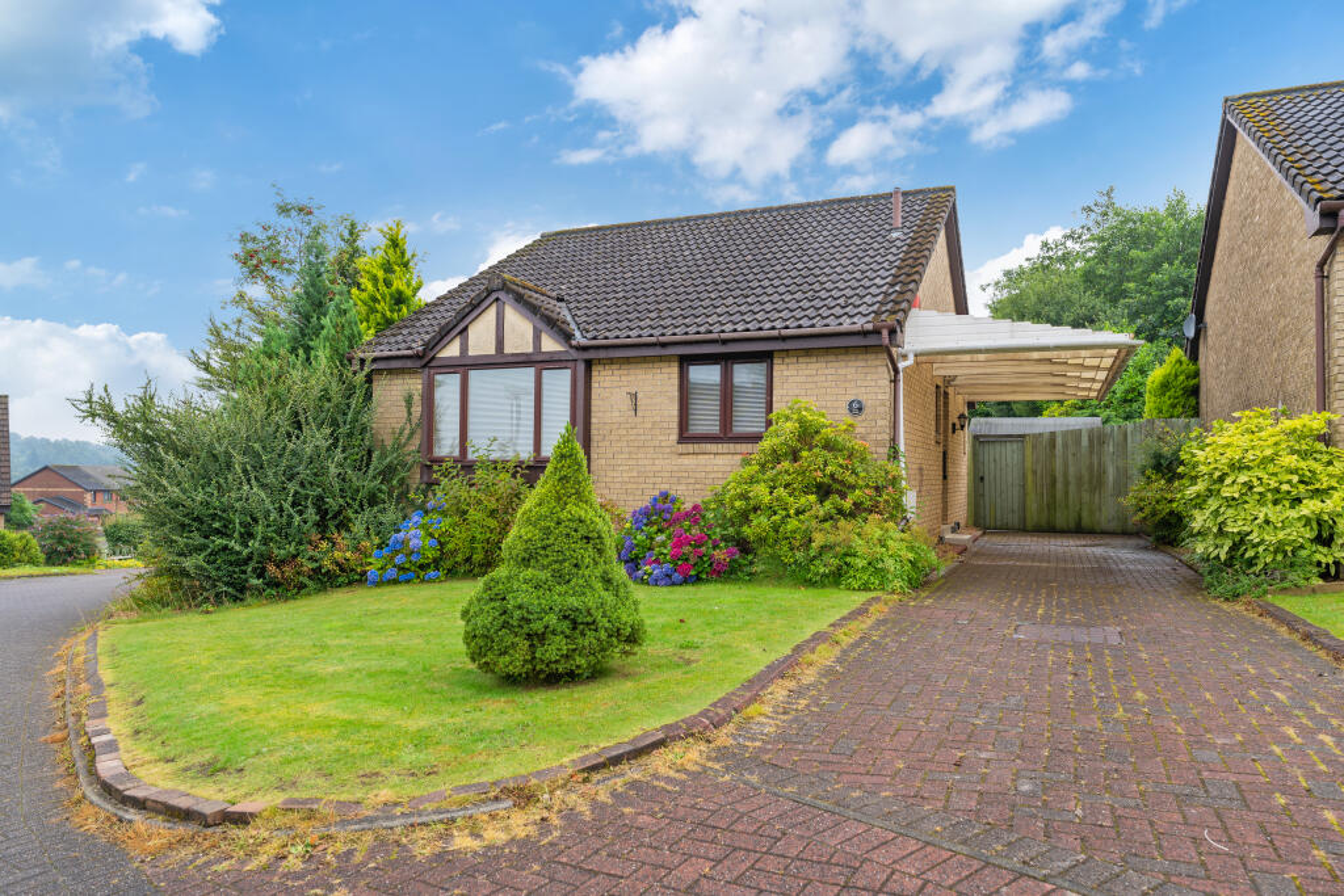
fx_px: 855
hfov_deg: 76.3
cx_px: 672
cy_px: 448
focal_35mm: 23
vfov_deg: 55.3
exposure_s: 1/80
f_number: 4.5
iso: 100
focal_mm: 22.9
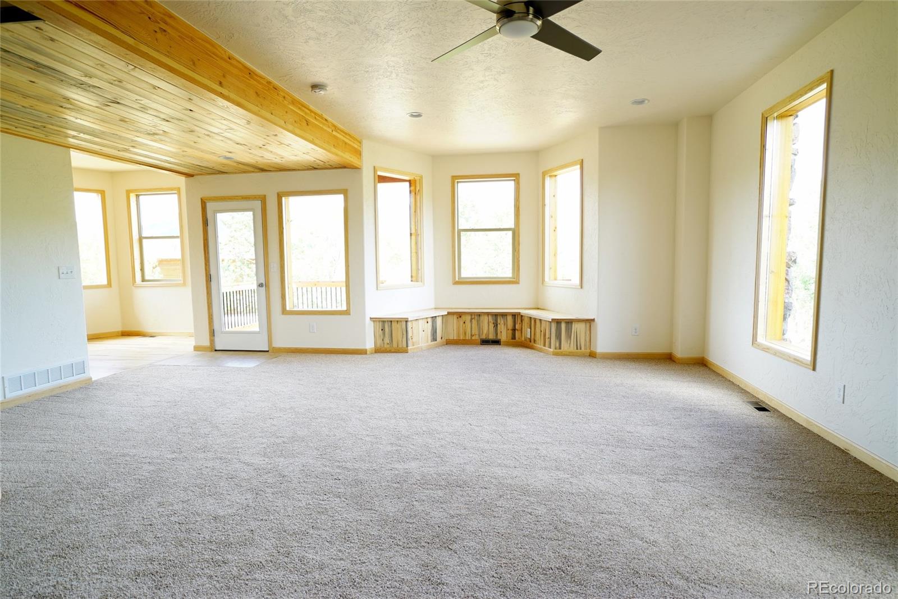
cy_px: 300
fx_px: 474
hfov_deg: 86.9
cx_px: 449
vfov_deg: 64.6
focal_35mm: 19
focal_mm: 19
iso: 125
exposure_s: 1/25
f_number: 4
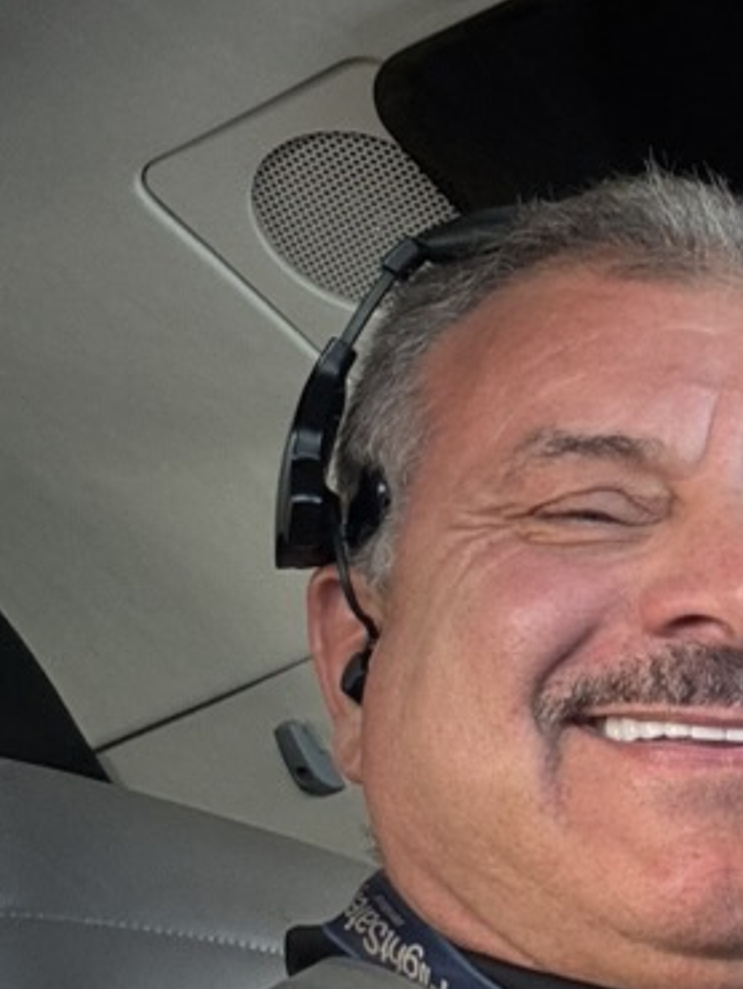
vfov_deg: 23.4
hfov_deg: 16.7
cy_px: 652
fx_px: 2373
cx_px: 1005
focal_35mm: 83
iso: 40
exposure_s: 1/121
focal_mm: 2.69
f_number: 1.9
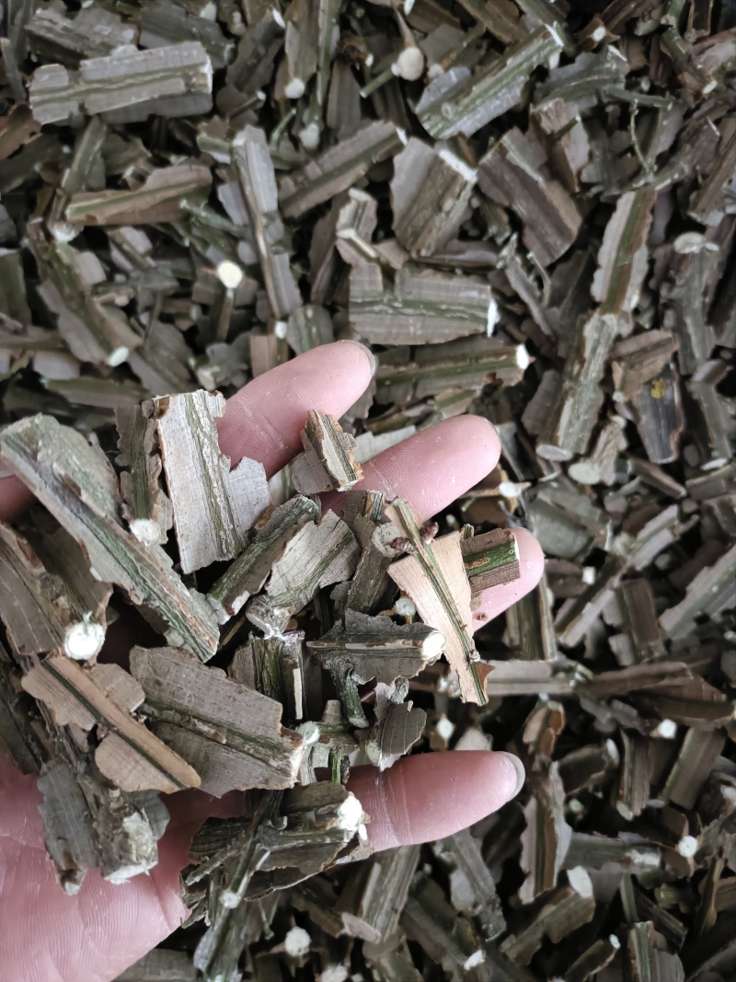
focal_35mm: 25
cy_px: 491
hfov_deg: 54.9
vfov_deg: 69.4
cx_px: 368
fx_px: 709
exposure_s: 1/33.3
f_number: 1.7
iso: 11360
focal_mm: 4.7
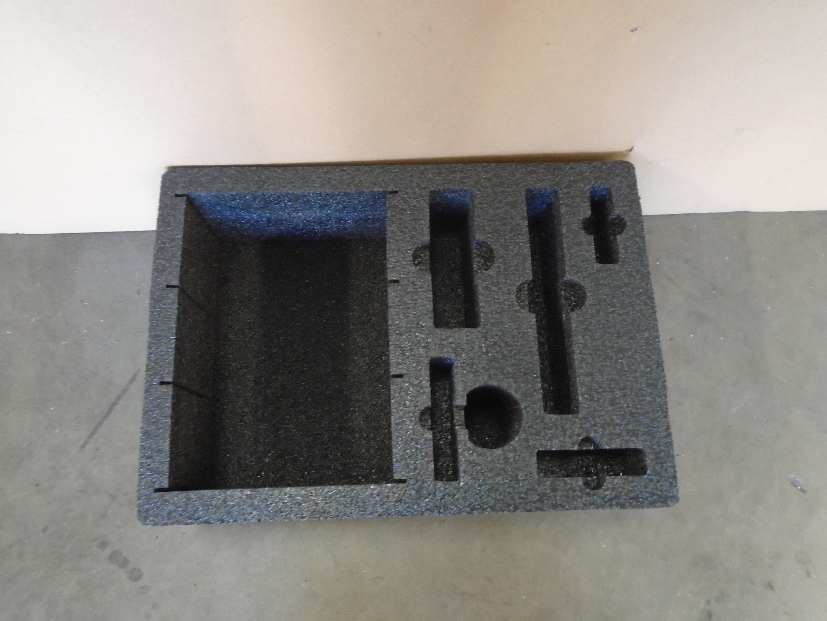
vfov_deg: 53.1
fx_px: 621
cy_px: 310
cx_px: 414
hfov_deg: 67.3
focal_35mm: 26
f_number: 3.2
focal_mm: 4.6
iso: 400
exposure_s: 1/15
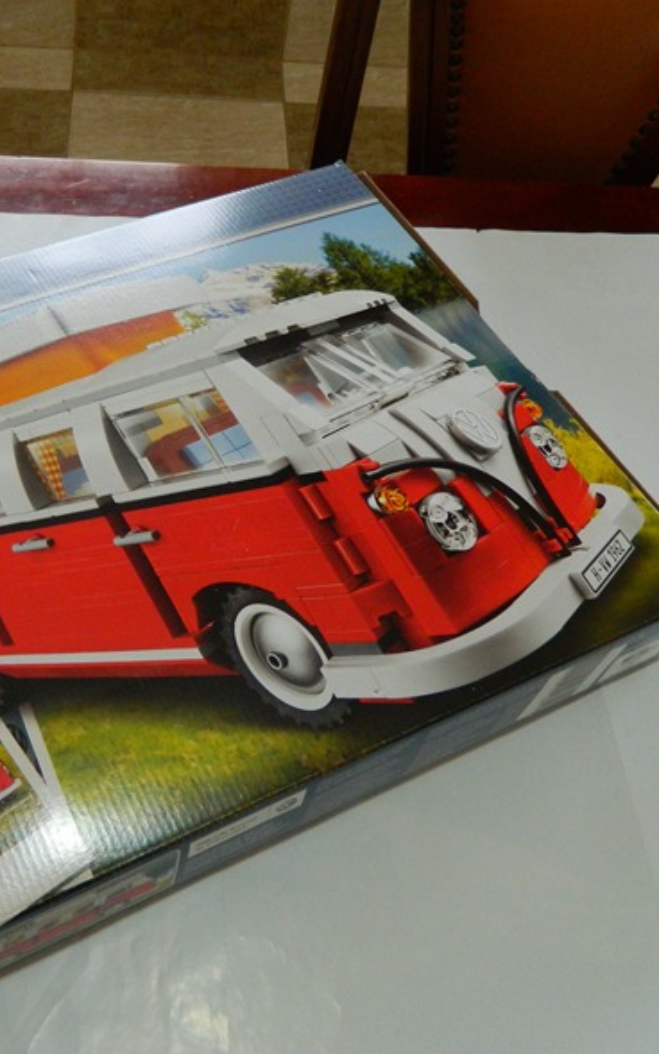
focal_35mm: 36
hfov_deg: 34.3
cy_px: 531
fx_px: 1035
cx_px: 138
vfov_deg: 54.0
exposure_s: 1/30
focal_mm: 4.5
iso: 280
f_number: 3.1
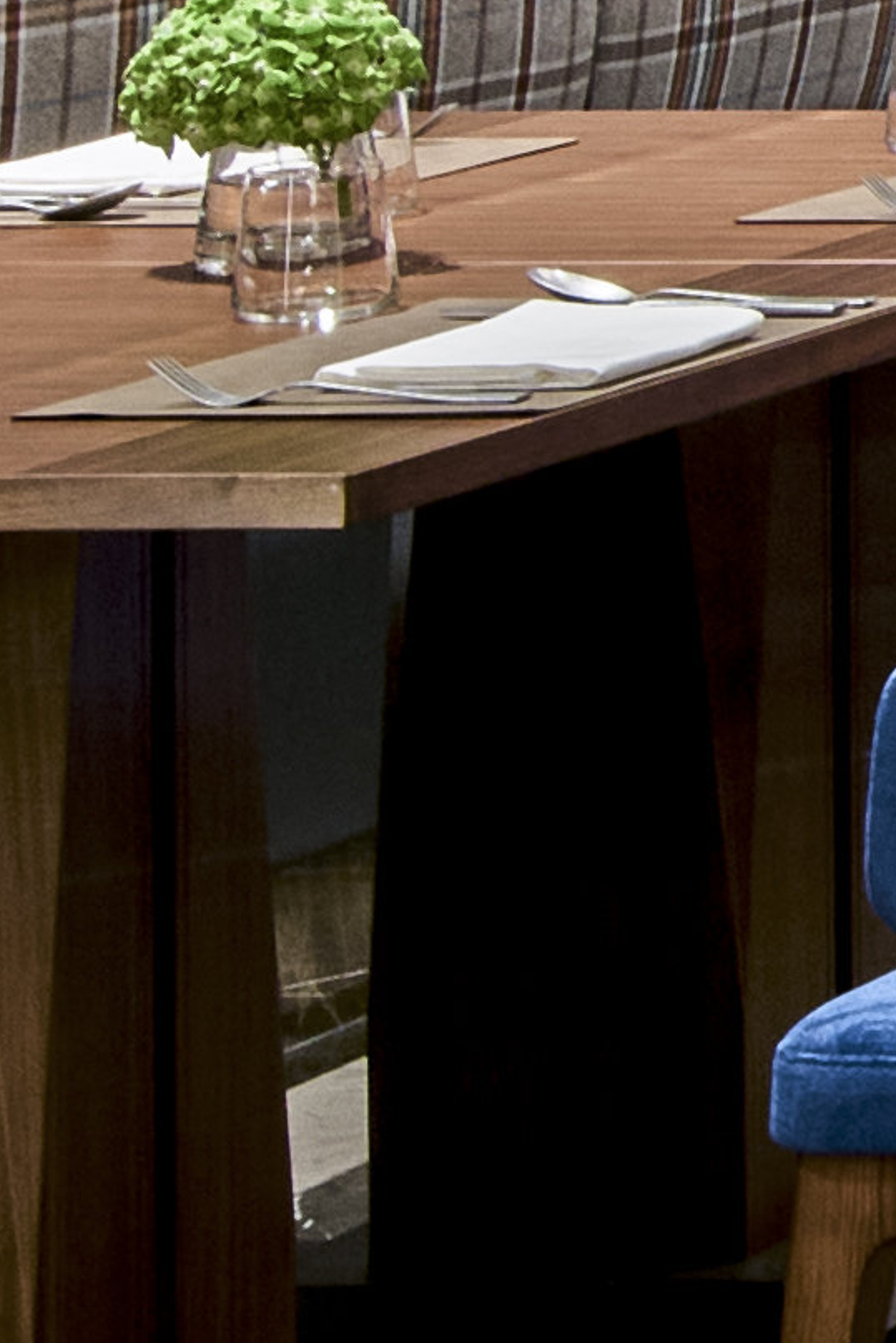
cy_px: -915
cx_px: 4871
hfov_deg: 5.2
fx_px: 7202
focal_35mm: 193
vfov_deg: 10.2
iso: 64
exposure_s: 4
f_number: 11
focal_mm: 19
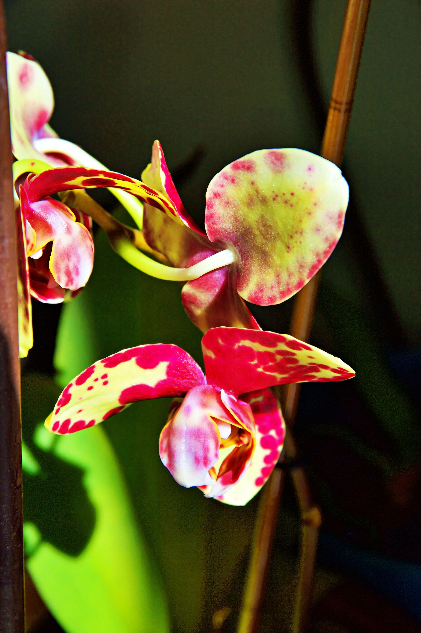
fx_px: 1845
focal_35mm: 105
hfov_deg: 13.0
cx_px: 210
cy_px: 316
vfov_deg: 19.5
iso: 100
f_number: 8
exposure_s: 1/250
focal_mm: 70
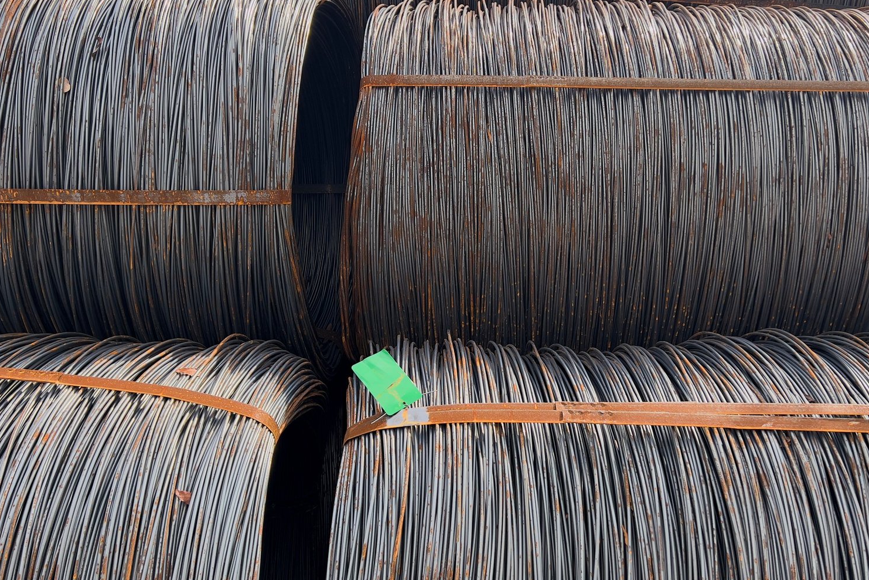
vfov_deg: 37.9
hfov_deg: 54.2
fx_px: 845
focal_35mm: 35
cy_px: 298
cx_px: 500
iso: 50
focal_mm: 5.7
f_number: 1.5
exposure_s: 1/1029
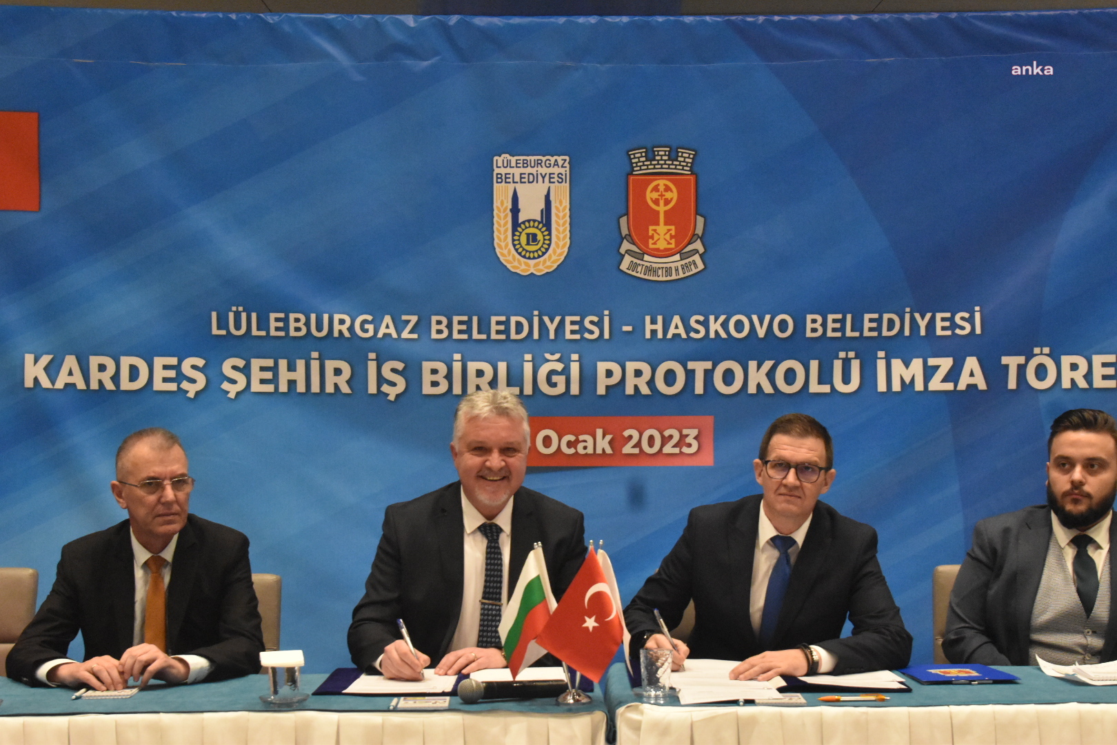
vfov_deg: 23.8
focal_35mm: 57
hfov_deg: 35.1
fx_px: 1768
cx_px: 558
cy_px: 372
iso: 6400
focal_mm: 38
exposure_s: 1/125
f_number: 7.1
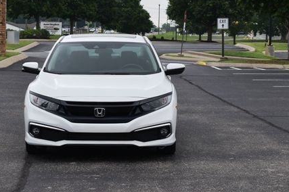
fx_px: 993
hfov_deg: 16.6
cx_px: 116
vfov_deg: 11.1
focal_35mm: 124
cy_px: 72
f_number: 8
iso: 140
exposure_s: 1/250
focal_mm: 55
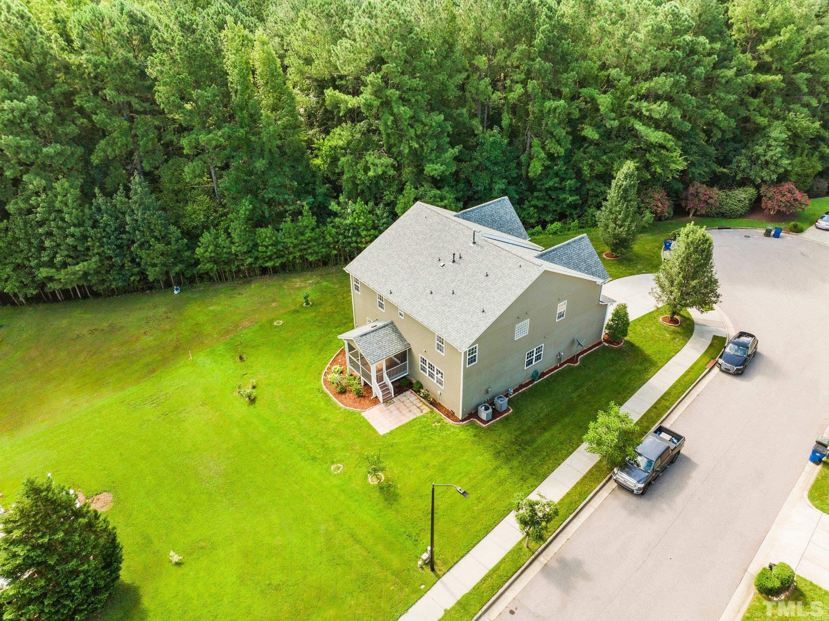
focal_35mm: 24
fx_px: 574
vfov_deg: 56.8
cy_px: 310
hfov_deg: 71.6
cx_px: 414
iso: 100
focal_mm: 12.29
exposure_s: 1/50
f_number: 2.8
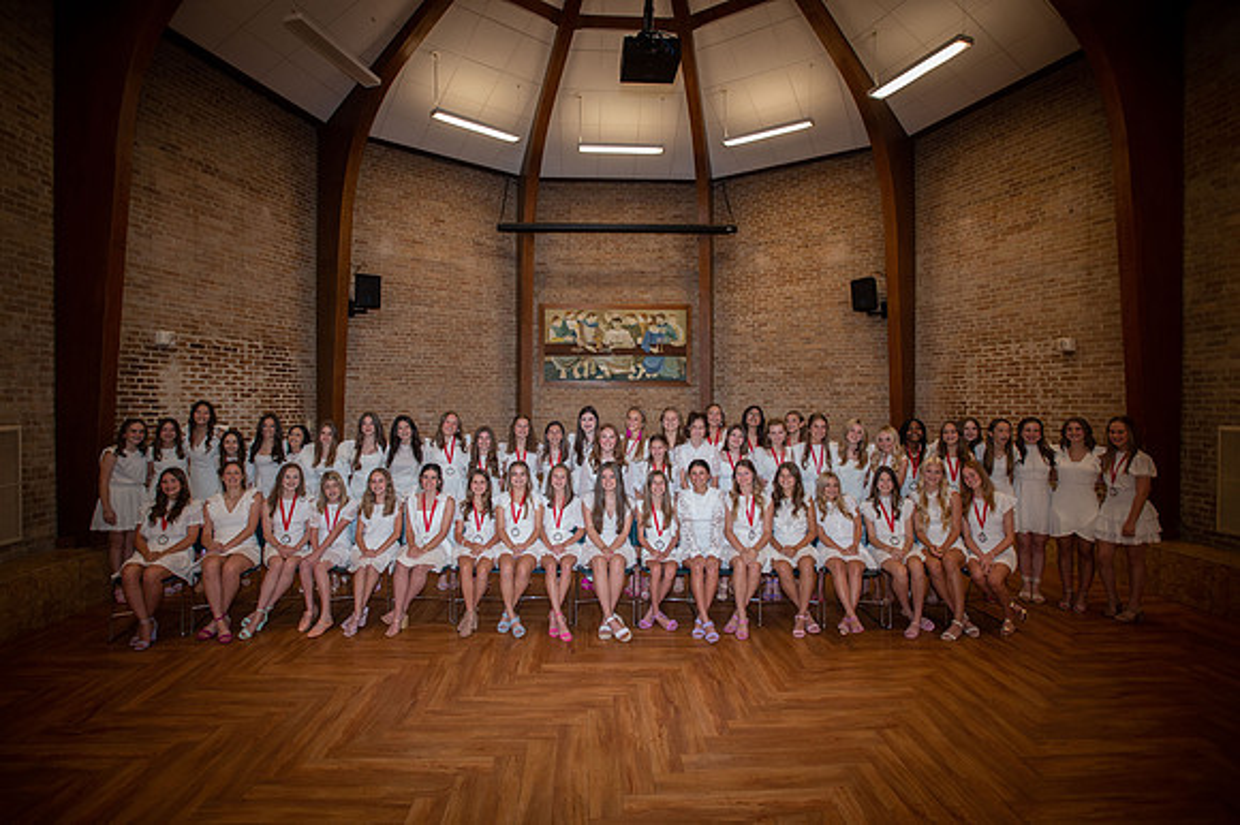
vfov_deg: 70.4
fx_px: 585
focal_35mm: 17
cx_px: 620
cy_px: 412
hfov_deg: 93.3
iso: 2000
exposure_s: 1/160
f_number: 4.5
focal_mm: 17
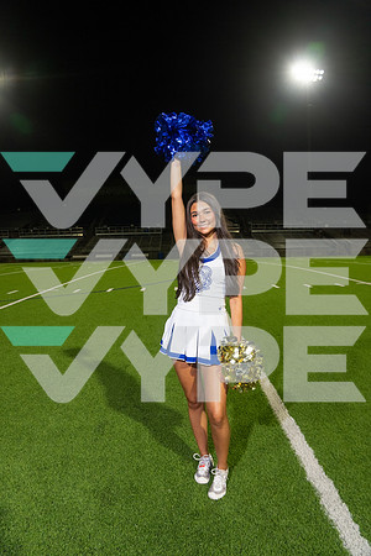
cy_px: 278
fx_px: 371
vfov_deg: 73.7
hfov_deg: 53.1
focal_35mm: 24
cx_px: 186
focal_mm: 24
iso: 1000
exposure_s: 1/200
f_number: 4.5
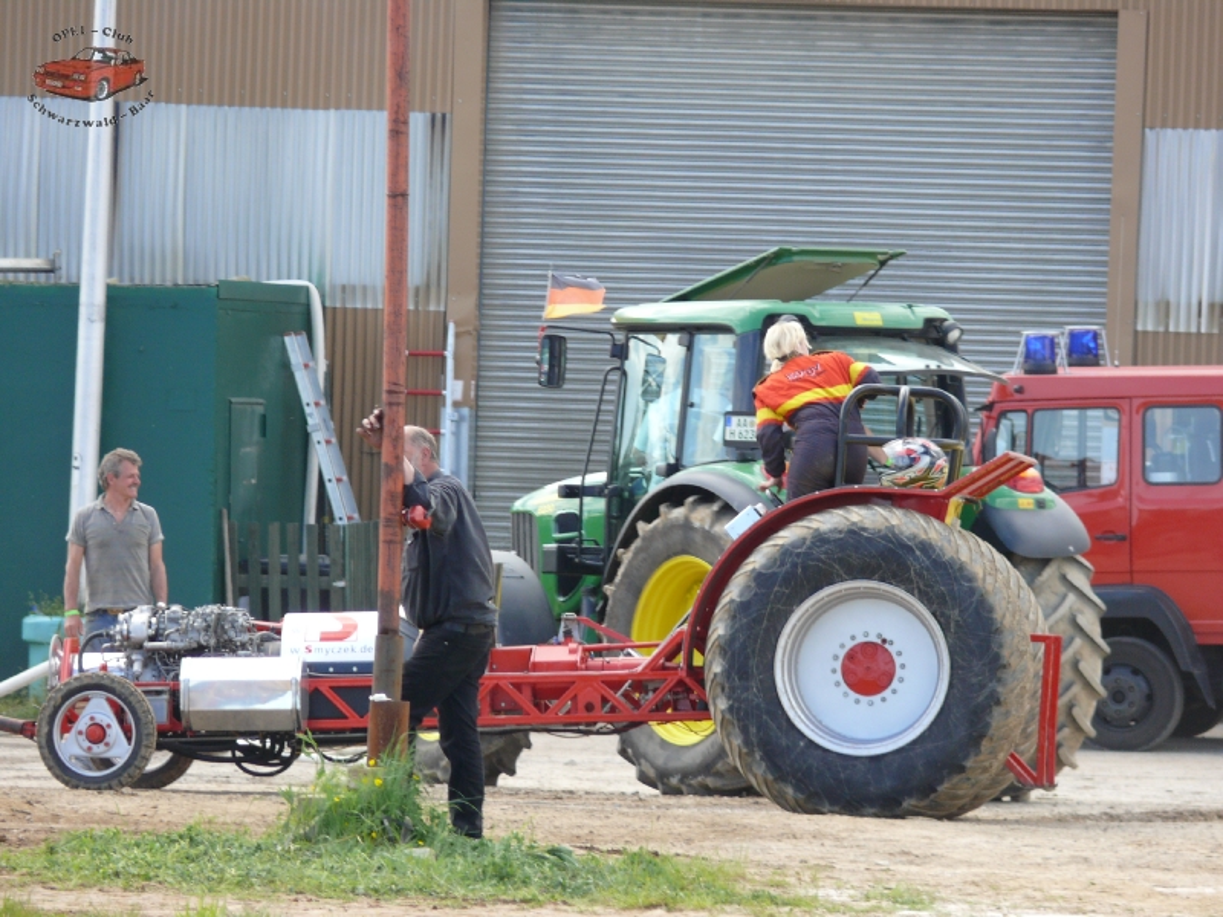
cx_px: 612
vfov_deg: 3.5
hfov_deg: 4.7
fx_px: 14839
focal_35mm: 420
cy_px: 458
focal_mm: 88.8
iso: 100
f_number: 4
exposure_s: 1/200
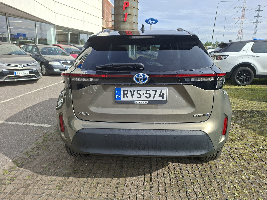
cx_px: 134
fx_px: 177
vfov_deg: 58.9
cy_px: 100
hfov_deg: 73.9
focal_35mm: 23
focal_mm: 5.54
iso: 50
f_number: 1.8
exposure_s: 1/1845
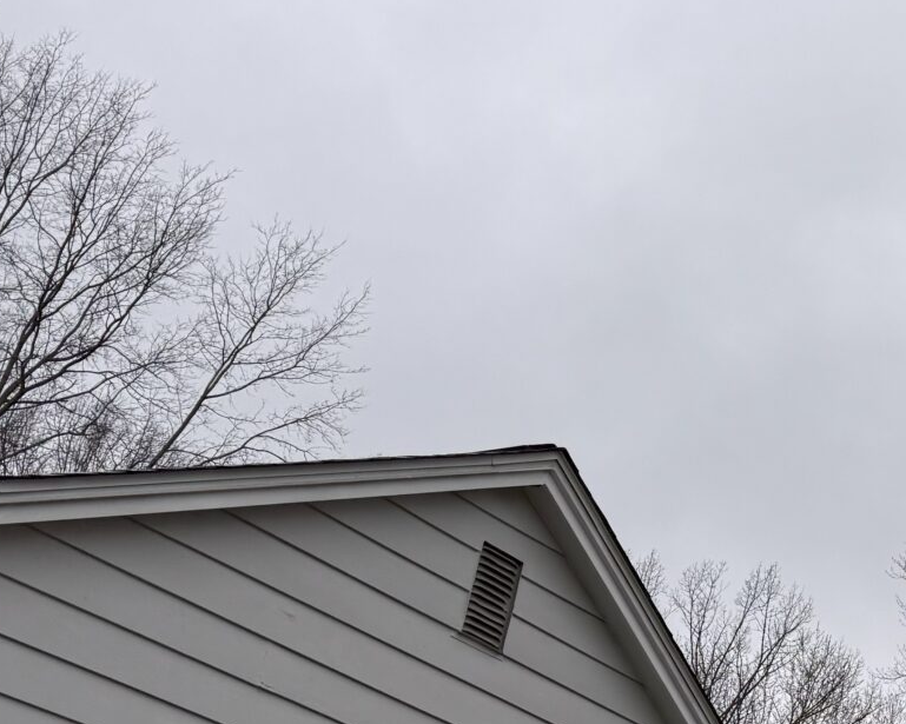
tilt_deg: +25.1
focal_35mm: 78
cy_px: 380
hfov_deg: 21.9
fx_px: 2091
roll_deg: -5.9
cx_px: 1189
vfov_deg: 19.7
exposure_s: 1/878
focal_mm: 6.76
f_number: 1.78
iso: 80
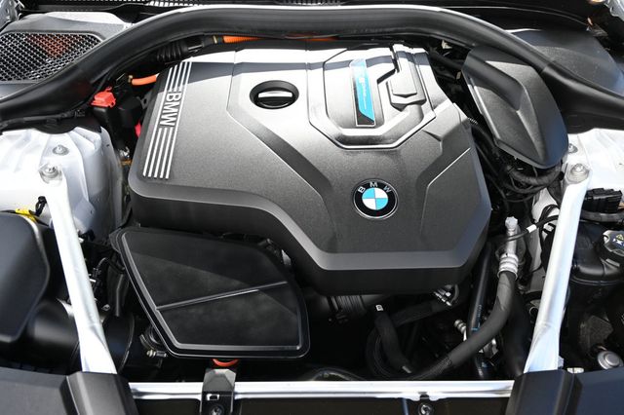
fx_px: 507
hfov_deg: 63.2
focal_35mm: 29
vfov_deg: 44.6
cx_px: 312
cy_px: 208
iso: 200
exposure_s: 1/250
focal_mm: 19.5
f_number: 4.5
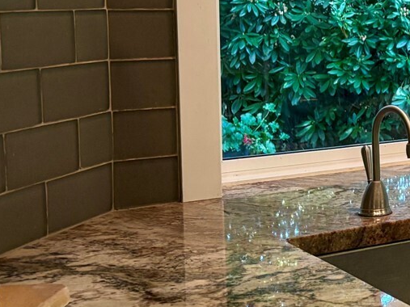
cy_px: 63
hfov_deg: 20.9
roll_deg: +0.8
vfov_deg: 17.8
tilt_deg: -4.2
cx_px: 579
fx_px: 971
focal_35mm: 82
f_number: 1.6
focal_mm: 5.96
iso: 200
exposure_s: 1/120
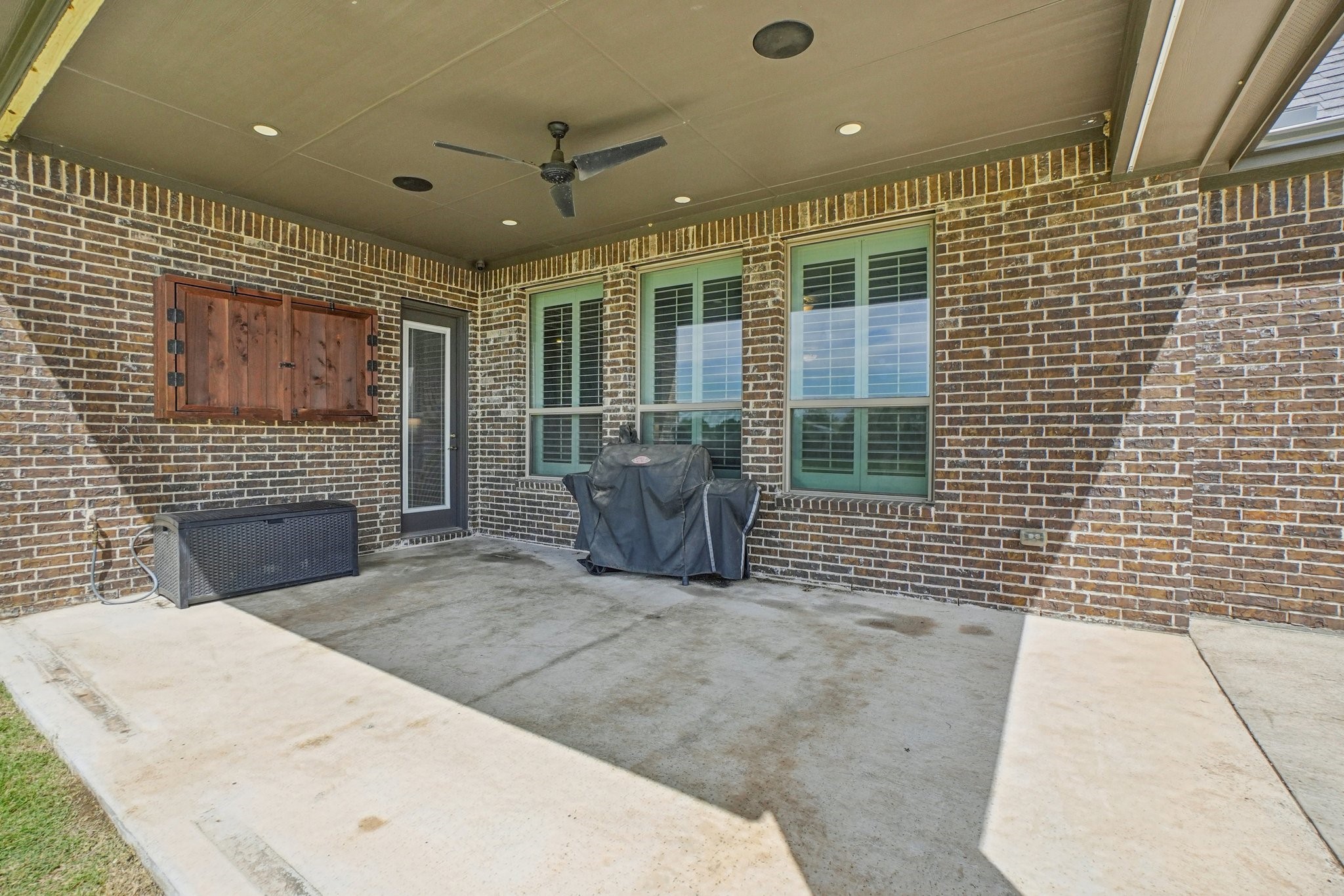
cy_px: 448
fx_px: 560
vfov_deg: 77.3
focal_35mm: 15
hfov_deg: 100.4
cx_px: 672
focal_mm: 10
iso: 400
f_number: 8
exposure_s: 1/320
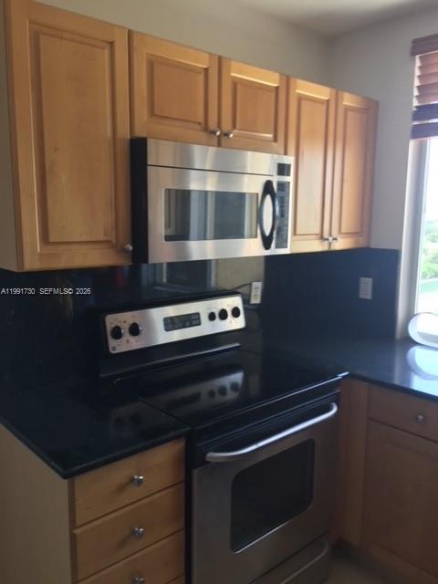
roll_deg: -1.1
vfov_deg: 61.7
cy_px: 292
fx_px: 489
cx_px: 219
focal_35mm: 29
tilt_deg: -7.4
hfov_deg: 48.2
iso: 32
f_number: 2.2
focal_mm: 4.15
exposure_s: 1/40
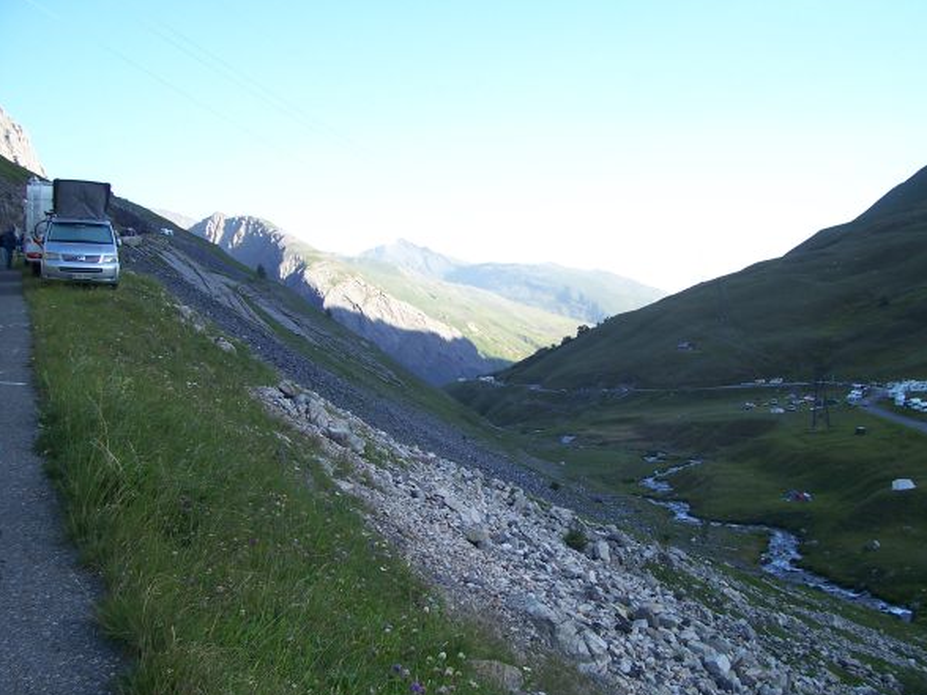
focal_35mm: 37
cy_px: 362
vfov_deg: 38.7
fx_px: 991
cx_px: 501
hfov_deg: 50.1
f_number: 2.7
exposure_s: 1/350
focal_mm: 5.6
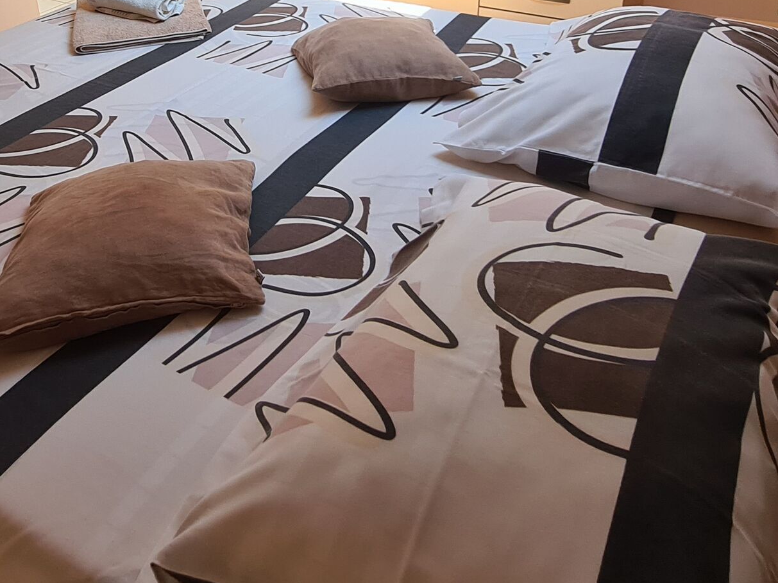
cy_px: 49
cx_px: 323
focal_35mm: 30
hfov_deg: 59.6
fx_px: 674
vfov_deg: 42.6
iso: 125
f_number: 2.2
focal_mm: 2.2
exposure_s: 1/50
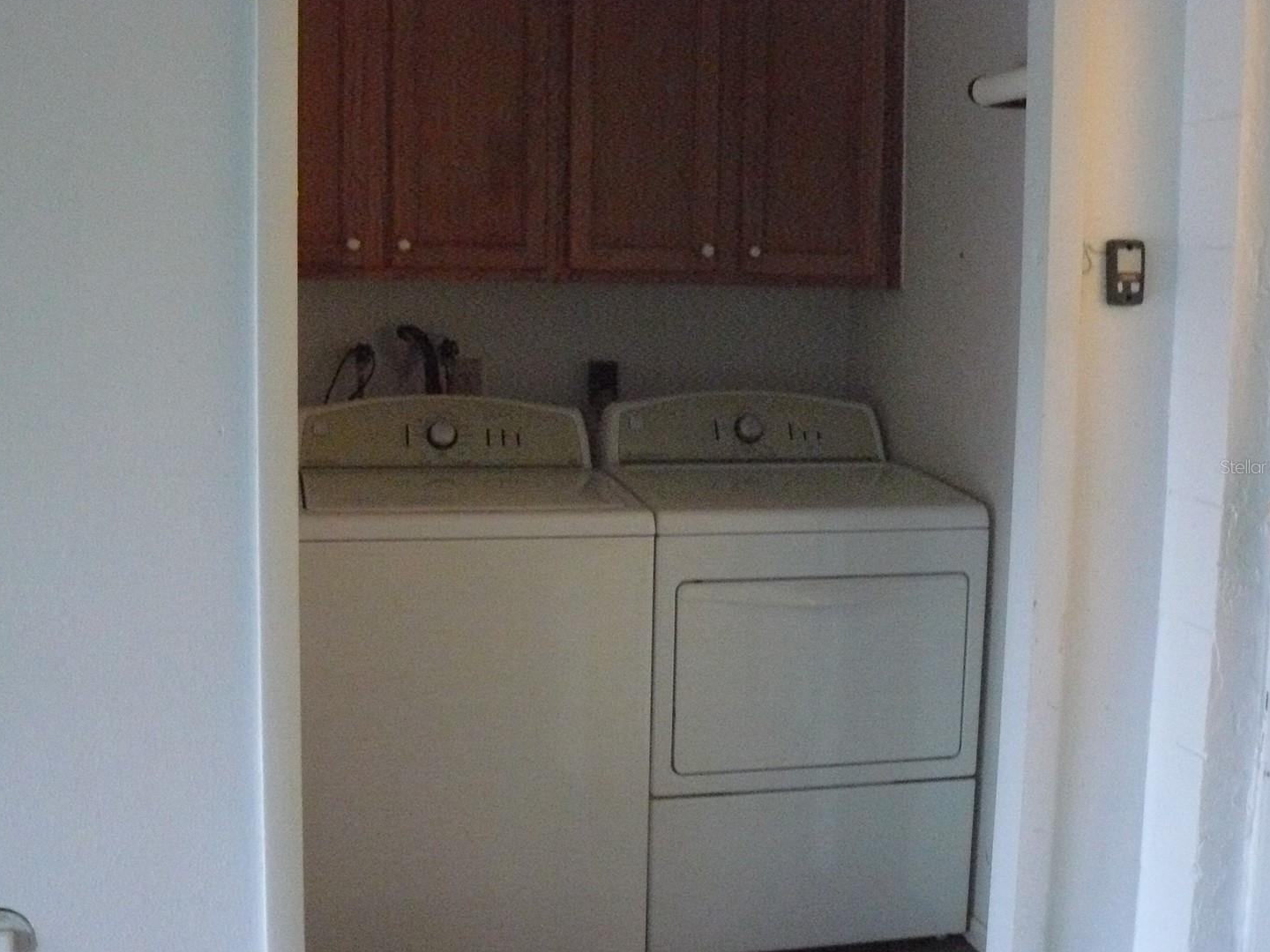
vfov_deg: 36.0
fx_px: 1468
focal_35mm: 40
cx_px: 598
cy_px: 466
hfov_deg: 46.8
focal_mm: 6
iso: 800
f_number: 2.8
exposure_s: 1/13
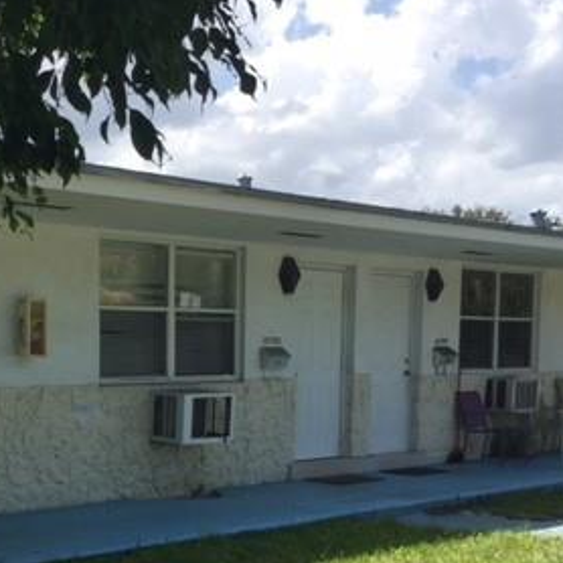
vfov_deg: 28.6
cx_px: 71
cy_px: 435
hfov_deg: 28.1
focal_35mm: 59
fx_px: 1086
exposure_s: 1/1412
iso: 32
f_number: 2.2
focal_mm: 4.15
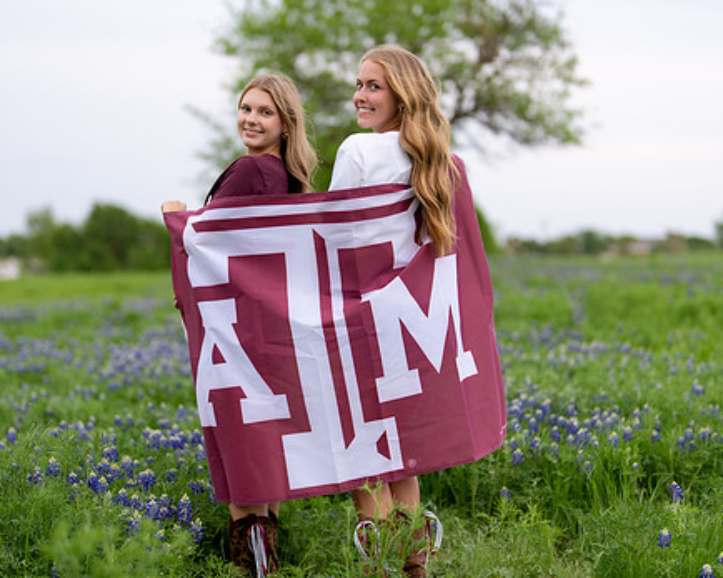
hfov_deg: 27.9
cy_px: 325
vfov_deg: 22.5
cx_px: 337
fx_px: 1455
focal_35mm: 68
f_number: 1.2
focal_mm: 50
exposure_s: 1/1000
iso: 250
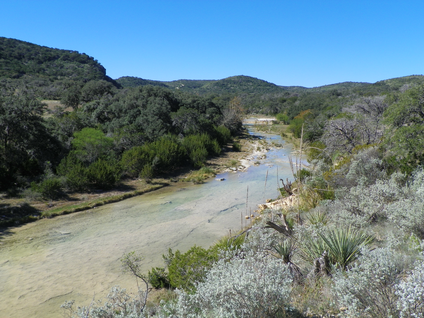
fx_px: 416
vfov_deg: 41.8
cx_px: 212
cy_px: 159
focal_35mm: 34
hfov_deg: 54.0
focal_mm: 6.1
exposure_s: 1/320
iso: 64
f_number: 5.6
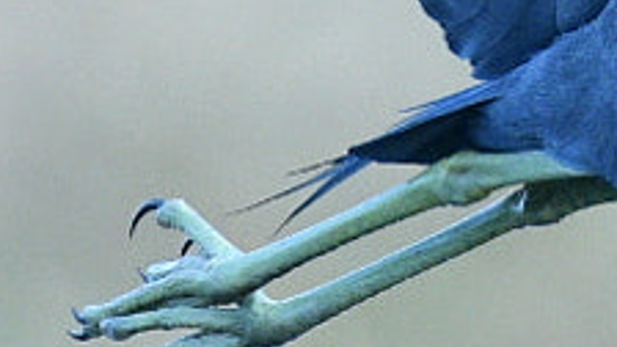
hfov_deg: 0.4
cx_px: 802
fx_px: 92011
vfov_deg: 0.2
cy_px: -673
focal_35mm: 5624
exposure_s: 1/2000
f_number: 5.6
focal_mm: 500
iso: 2000
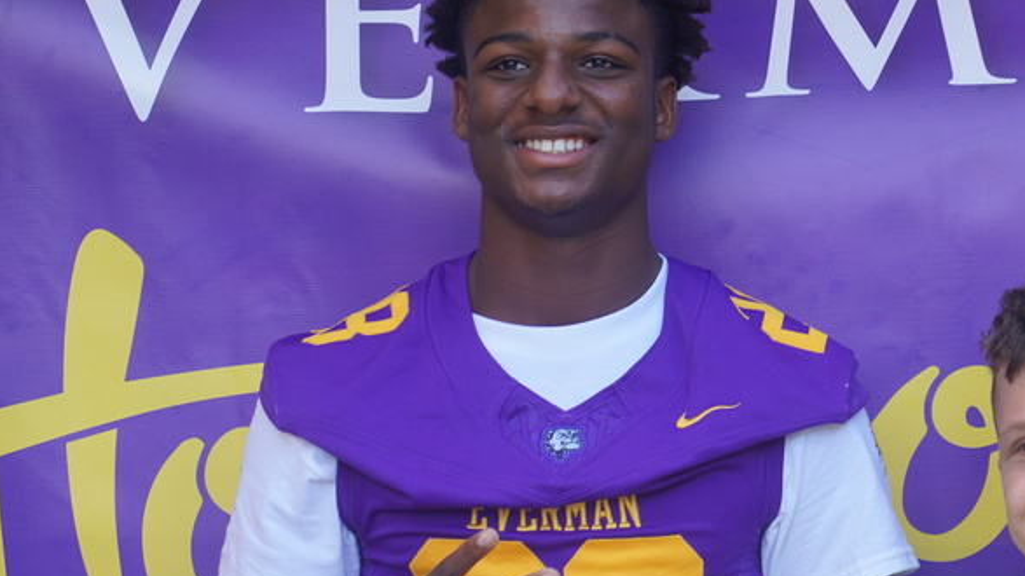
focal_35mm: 192
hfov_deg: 11.2
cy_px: 415
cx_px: 725
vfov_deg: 6.3
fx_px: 5218
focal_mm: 105
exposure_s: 1/160
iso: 200
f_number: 4
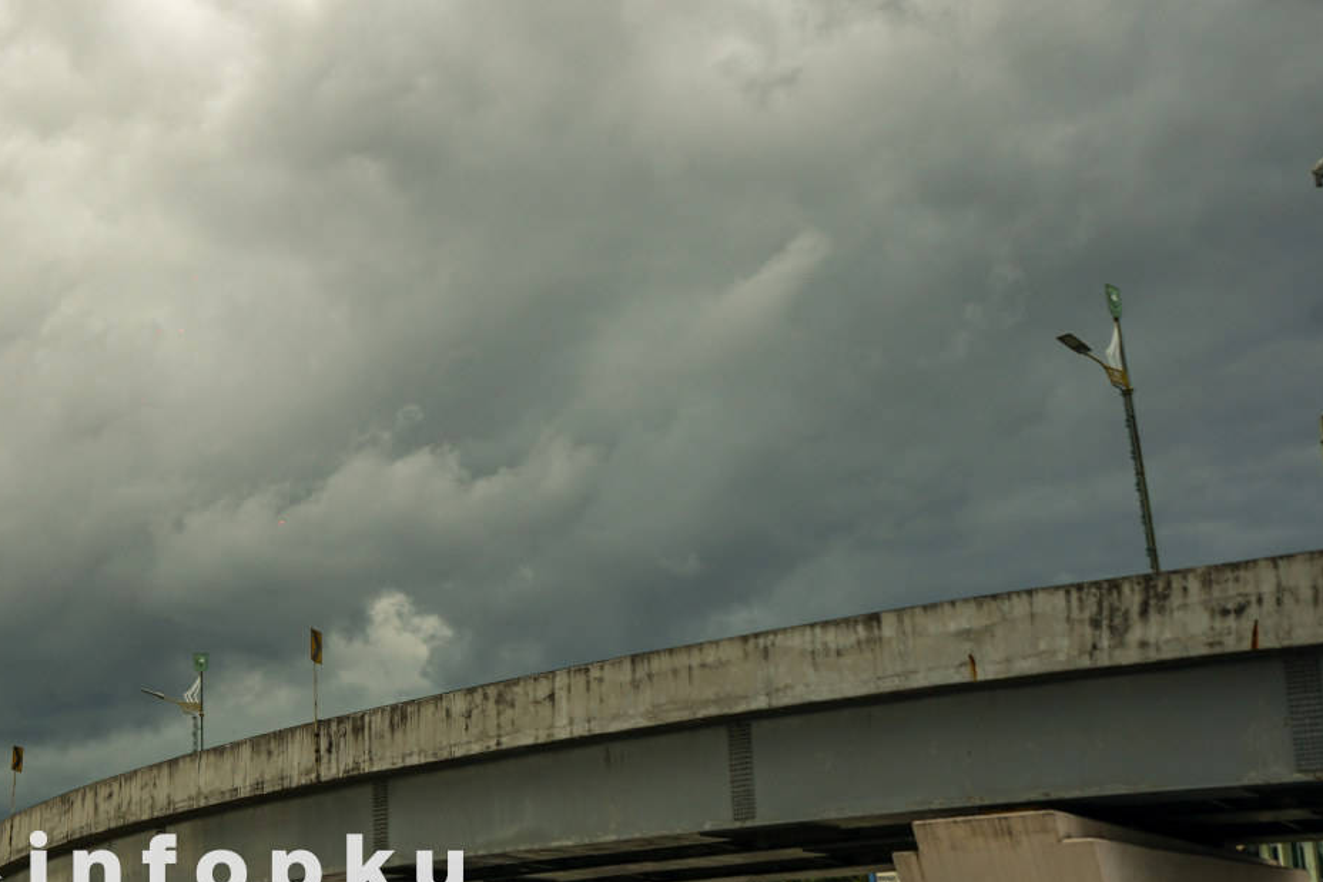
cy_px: 398
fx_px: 2205
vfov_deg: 22.6
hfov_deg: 32.2
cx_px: 210
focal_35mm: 60
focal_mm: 29
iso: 50
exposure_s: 1/200
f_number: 10
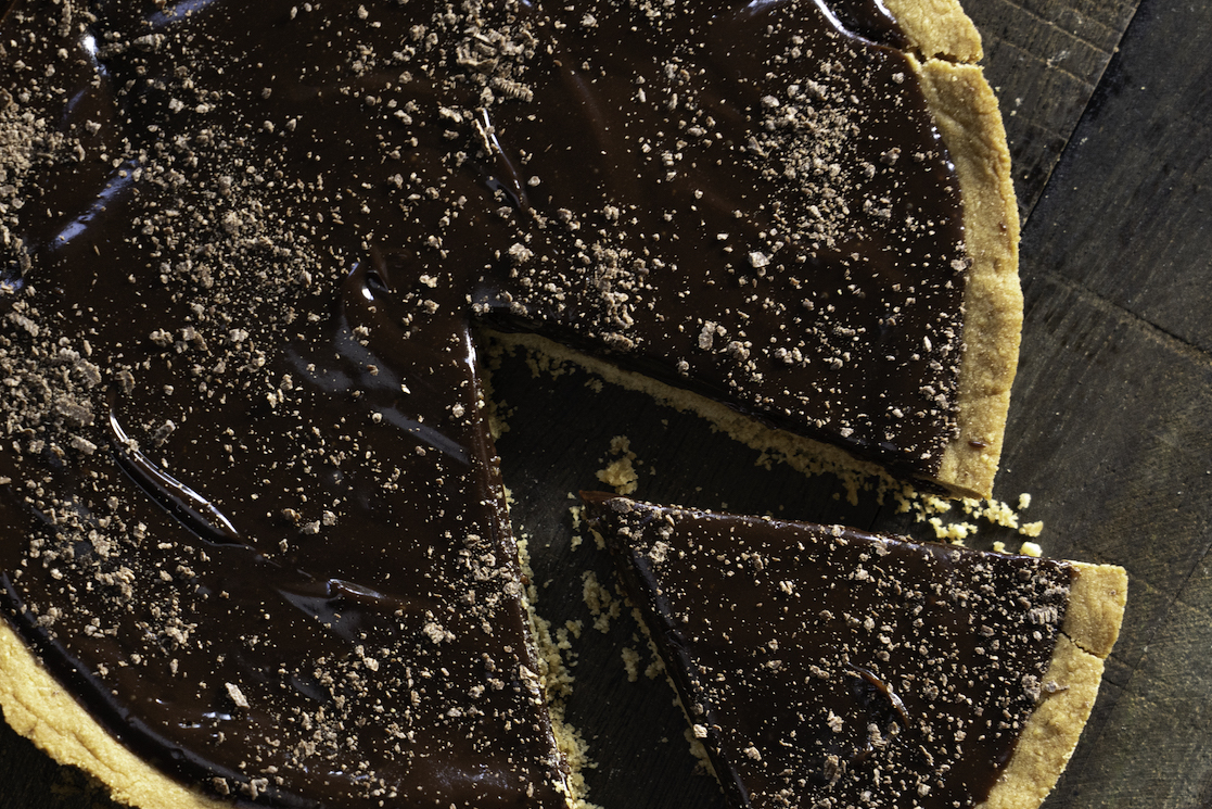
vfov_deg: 9.7
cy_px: 539
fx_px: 4747
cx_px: 495
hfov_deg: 14.5
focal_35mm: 141
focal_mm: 105
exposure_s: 1/60
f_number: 5
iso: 1000
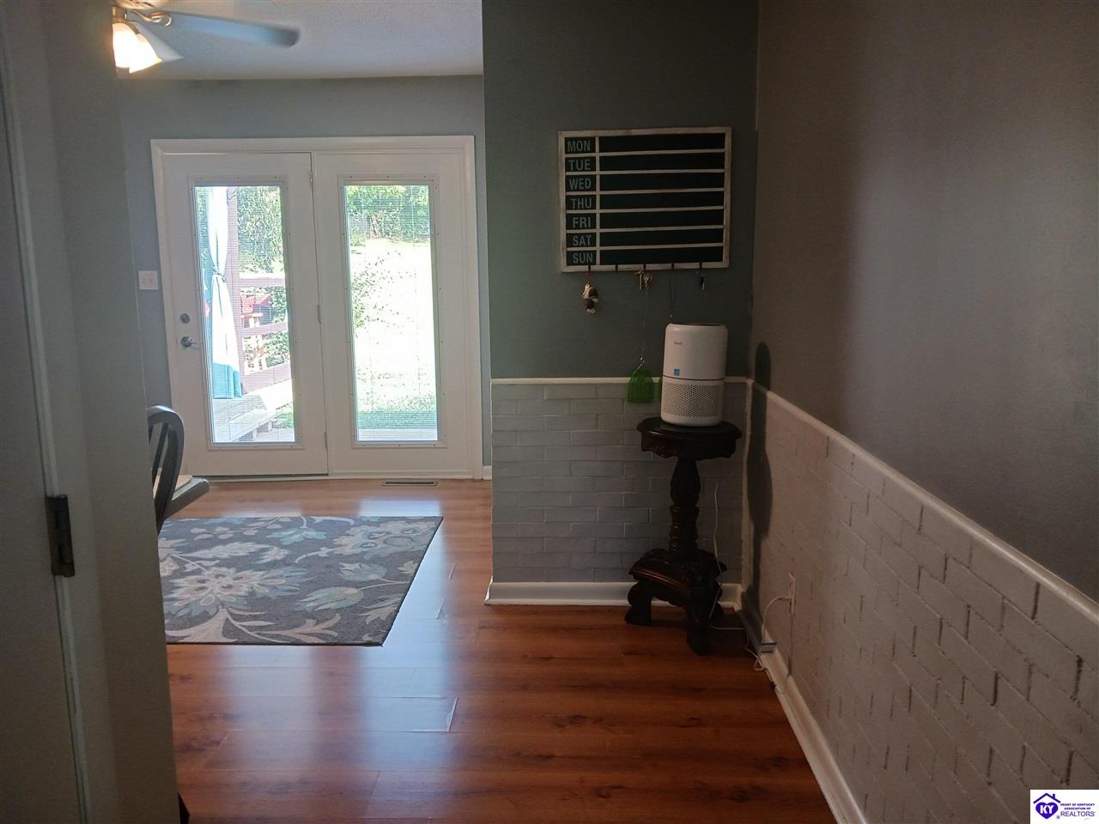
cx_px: 550
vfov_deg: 51.4
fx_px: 857
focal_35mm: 27
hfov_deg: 65.3
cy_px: 412
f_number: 1.8
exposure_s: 1/60
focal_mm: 4
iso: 200
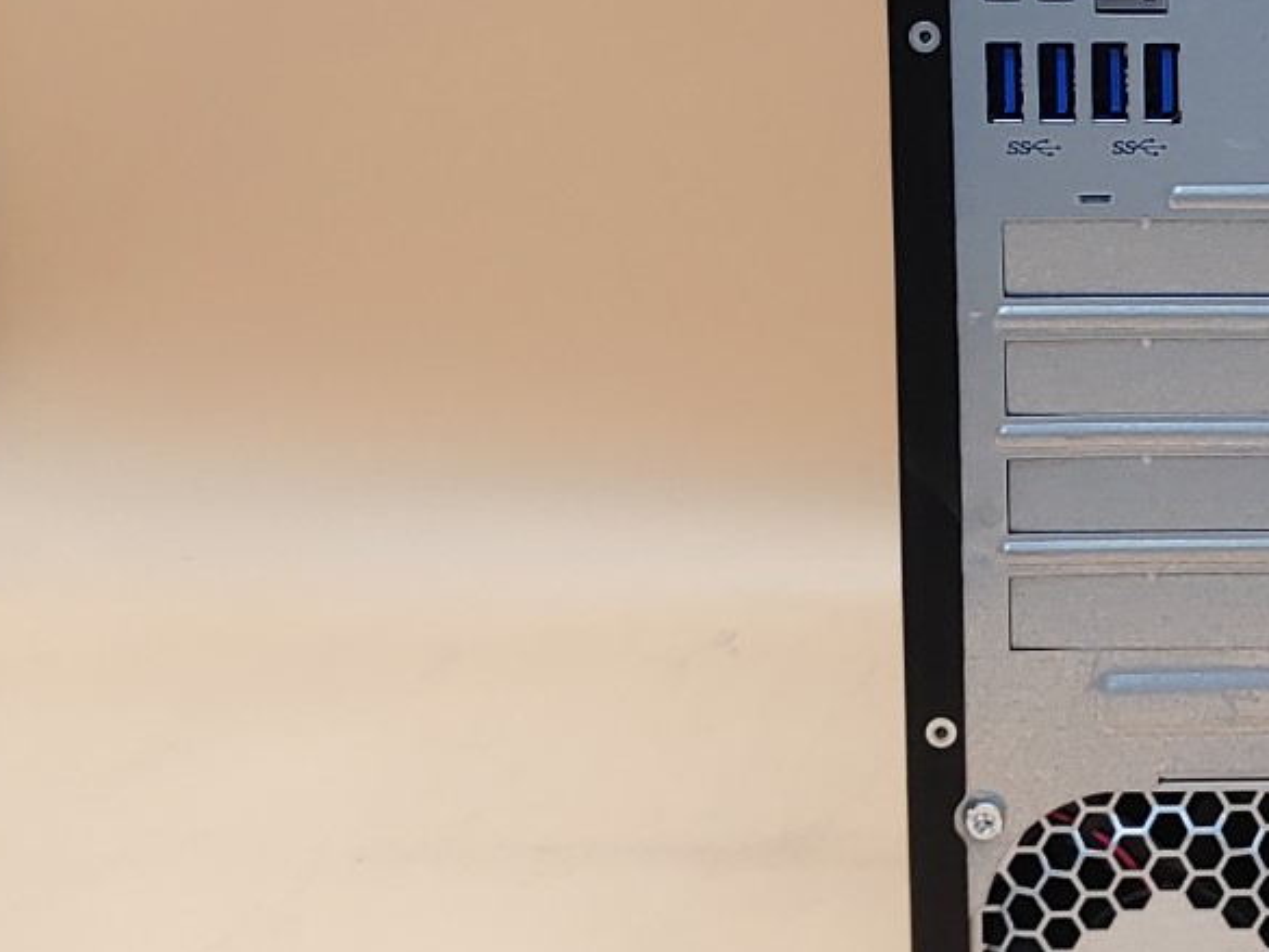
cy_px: 173
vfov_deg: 15.3
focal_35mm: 96
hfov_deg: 19.6
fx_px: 3520
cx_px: 1360
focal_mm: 4.36
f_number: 1.8
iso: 50
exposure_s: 1/120
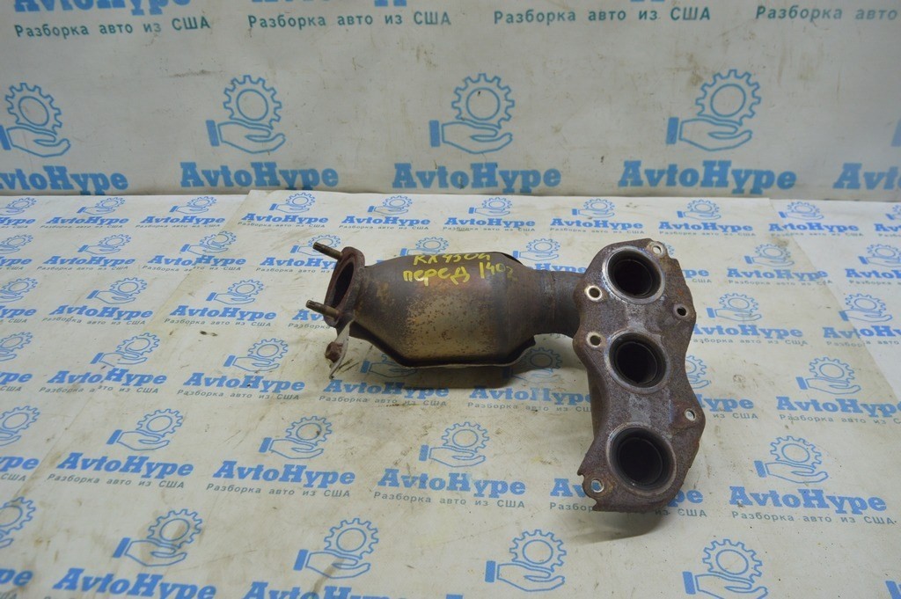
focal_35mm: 30
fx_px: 750
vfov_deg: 43.5
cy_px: 300
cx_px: 450
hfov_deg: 62.0
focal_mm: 20
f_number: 5.6
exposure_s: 1/40
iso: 400
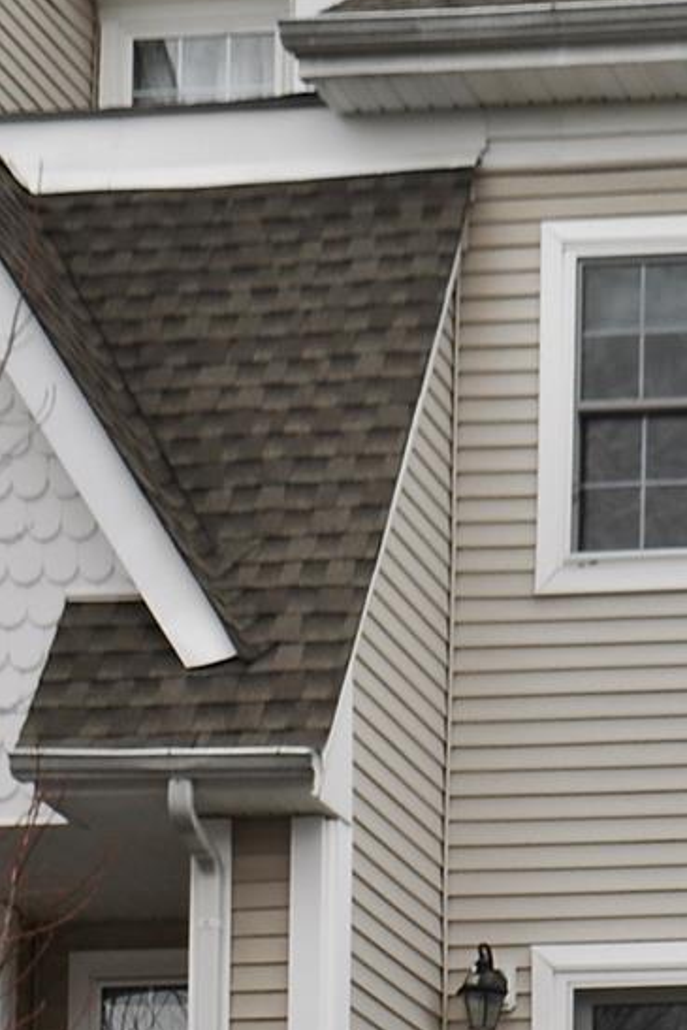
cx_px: 299
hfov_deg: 13.6
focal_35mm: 101
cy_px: 1102
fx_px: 2889
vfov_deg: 19.4
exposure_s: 1/160
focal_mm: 24
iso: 200
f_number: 6.3
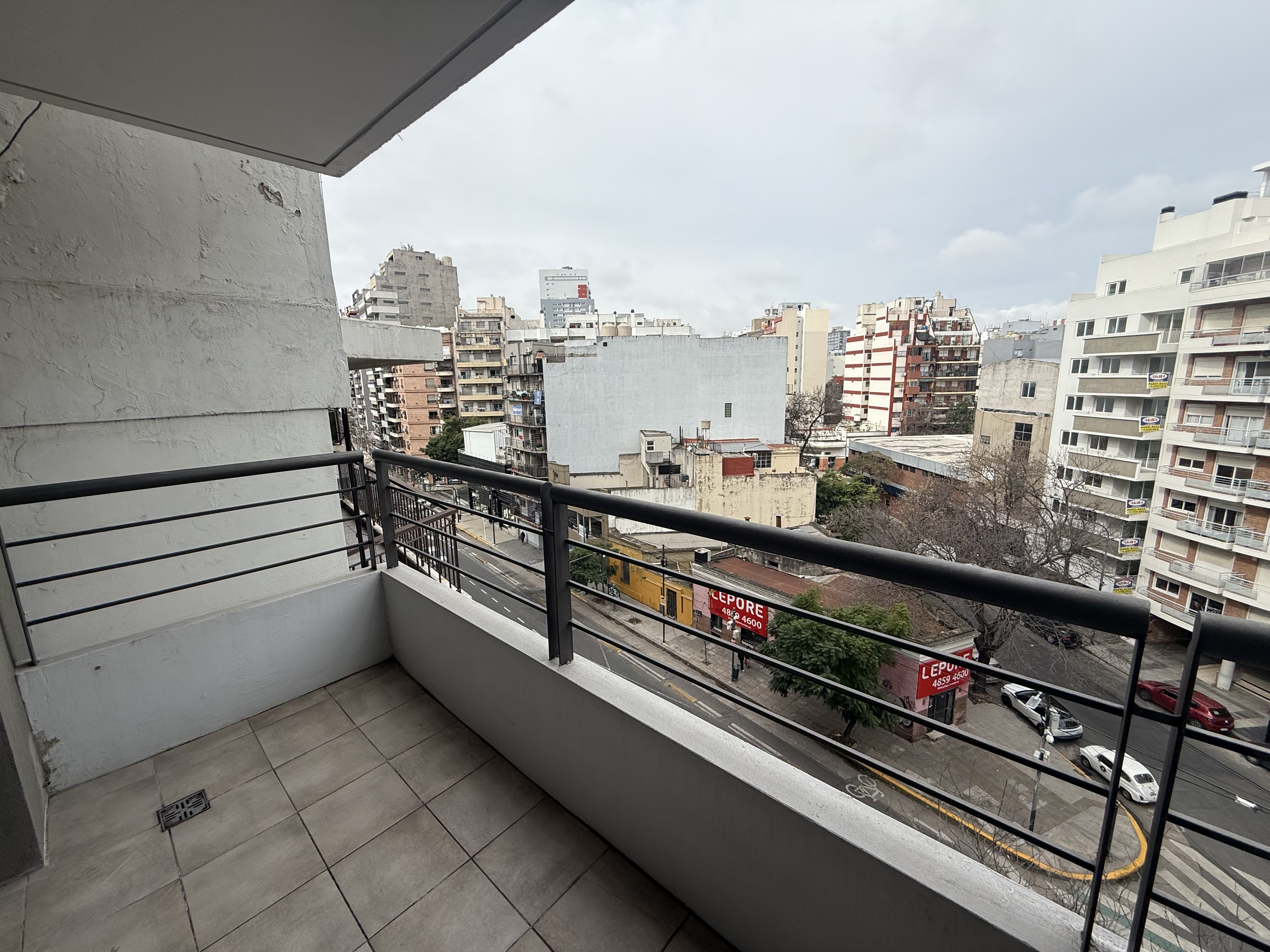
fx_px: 514
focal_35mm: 14
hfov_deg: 102.1
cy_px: 476
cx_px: 635
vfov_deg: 85.7
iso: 50
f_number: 2.2
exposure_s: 1/1235
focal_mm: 2.22
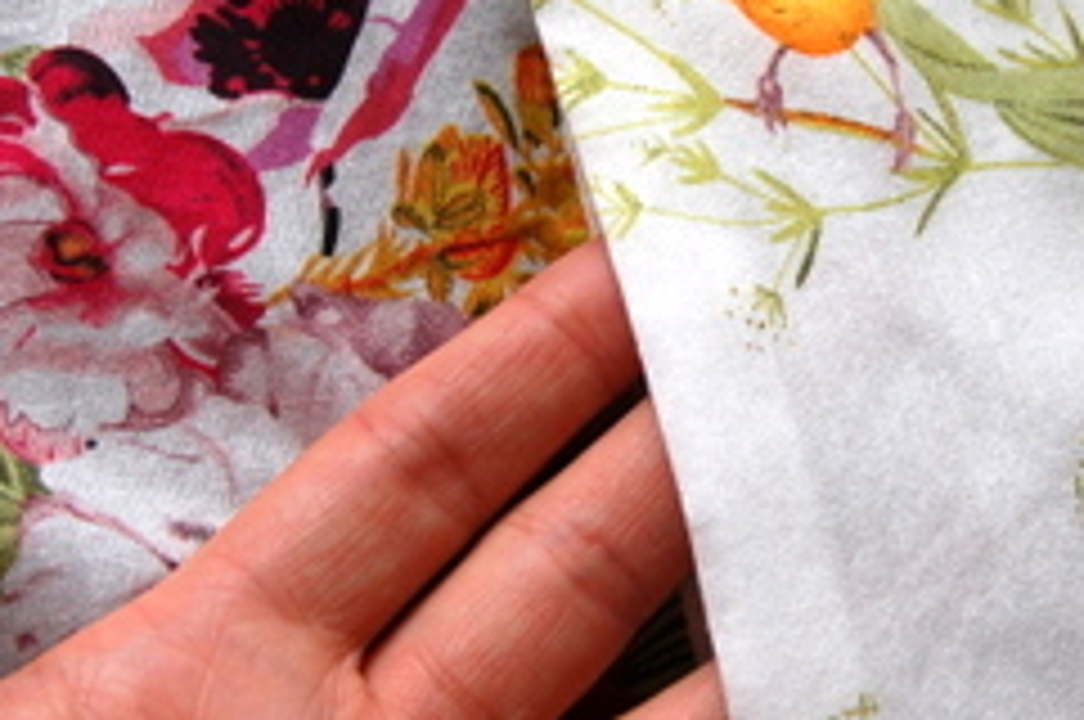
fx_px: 2917
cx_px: 711
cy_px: 299
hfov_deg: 21.0
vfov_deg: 14.1
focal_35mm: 97
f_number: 6.3
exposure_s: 1/160
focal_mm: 26
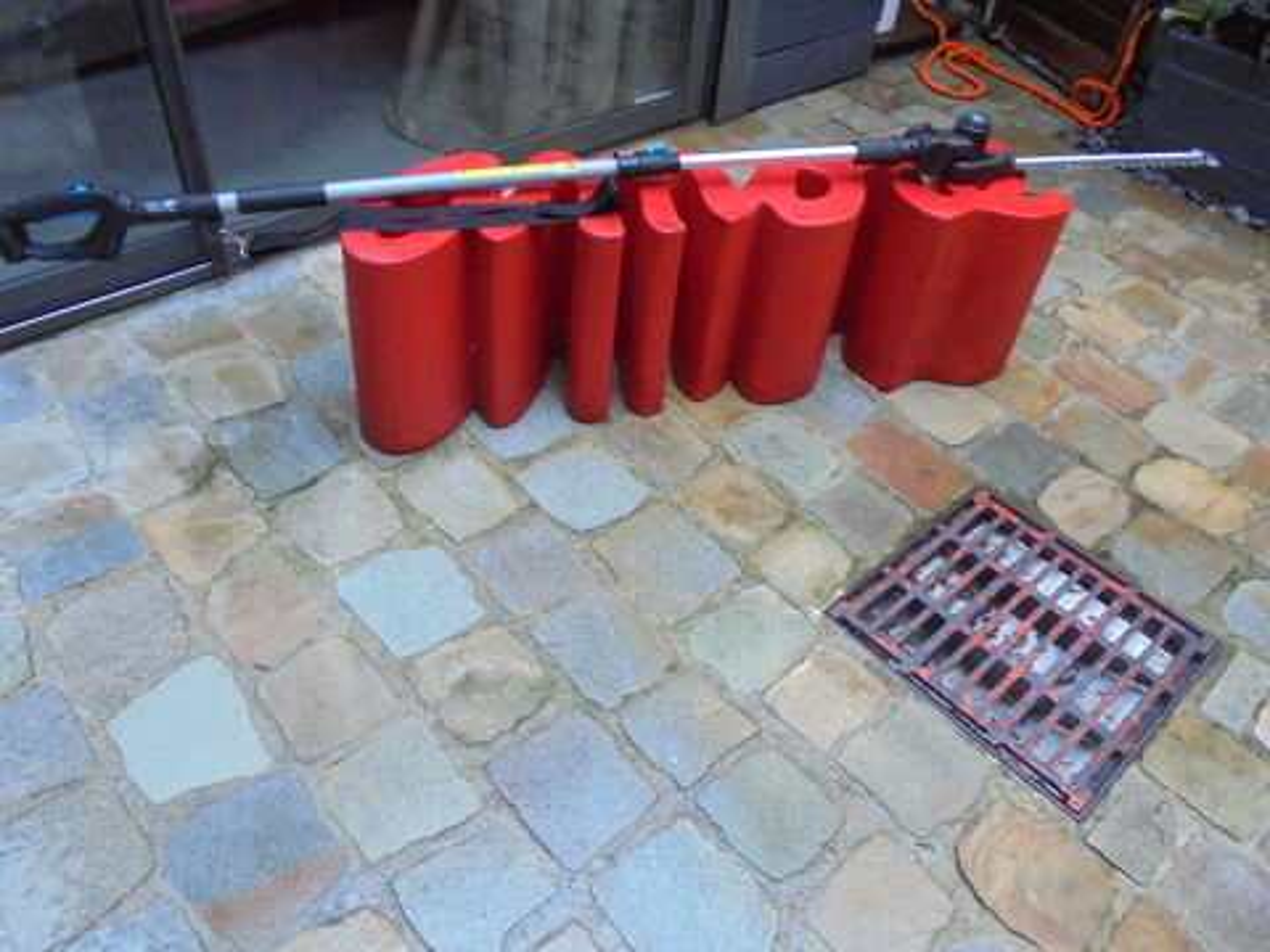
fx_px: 954
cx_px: 635
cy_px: 476
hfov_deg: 67.3
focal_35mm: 26
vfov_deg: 53.1
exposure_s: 1/80
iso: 400
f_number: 3.5
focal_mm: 4.6
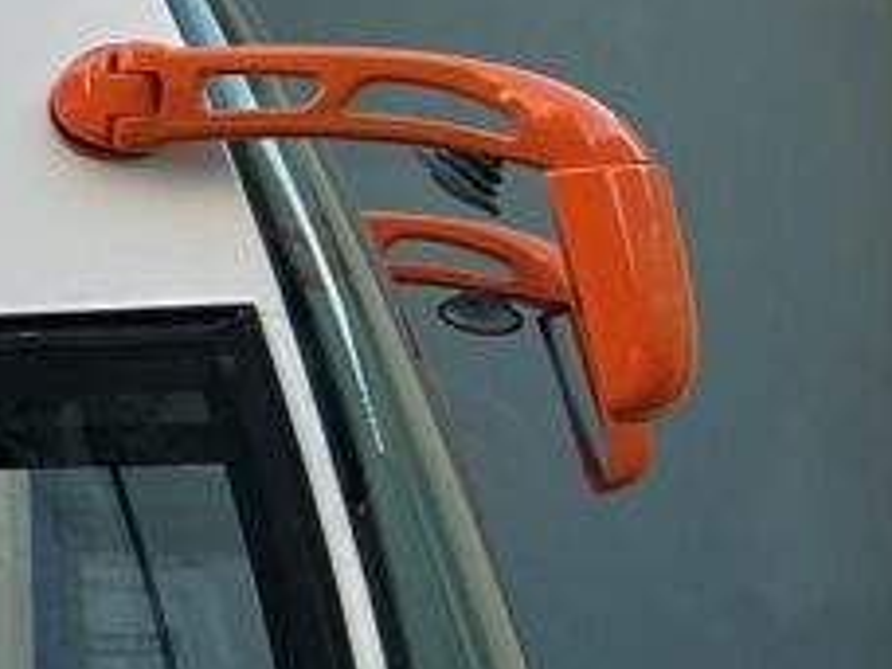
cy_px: 333
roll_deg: +0.8
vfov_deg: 8.5
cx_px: -2019
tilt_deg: +4.4
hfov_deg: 8.7
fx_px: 4509
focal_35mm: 175
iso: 40
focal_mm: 5.7
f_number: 1.5
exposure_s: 1/207
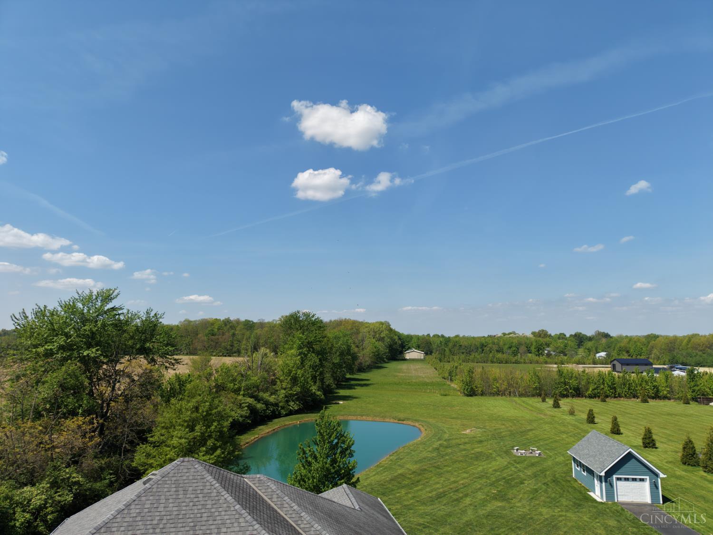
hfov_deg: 71.6
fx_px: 494
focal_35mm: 24
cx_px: 356
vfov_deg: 56.8
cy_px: 268
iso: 130
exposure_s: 1/4000
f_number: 1.8
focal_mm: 8.67
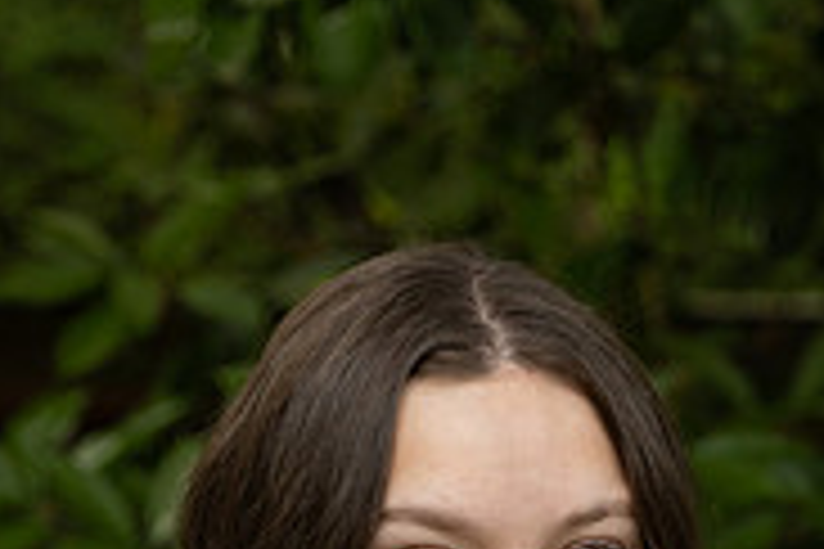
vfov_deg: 6.9
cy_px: 835
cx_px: 473
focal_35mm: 196
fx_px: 4486
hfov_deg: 10.5
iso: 200
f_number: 3.2
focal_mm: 62
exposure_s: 1/400
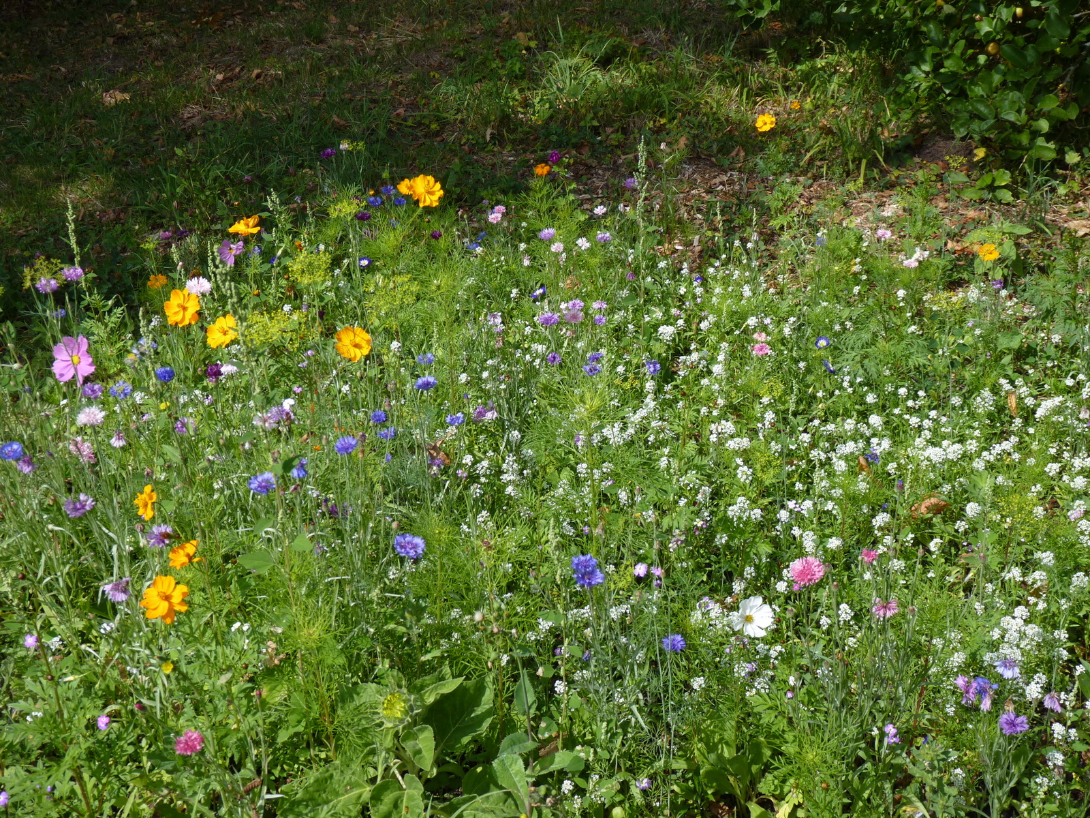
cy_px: 409
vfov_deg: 27.5
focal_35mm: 53
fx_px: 1669
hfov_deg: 36.2
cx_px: 545
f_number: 3.2
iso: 80
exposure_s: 1/800
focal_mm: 9.5
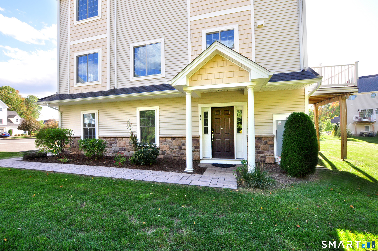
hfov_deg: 100.5
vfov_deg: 77.2
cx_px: 189
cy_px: 126
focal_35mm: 15
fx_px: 157
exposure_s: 1/125
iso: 640
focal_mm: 10
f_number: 8
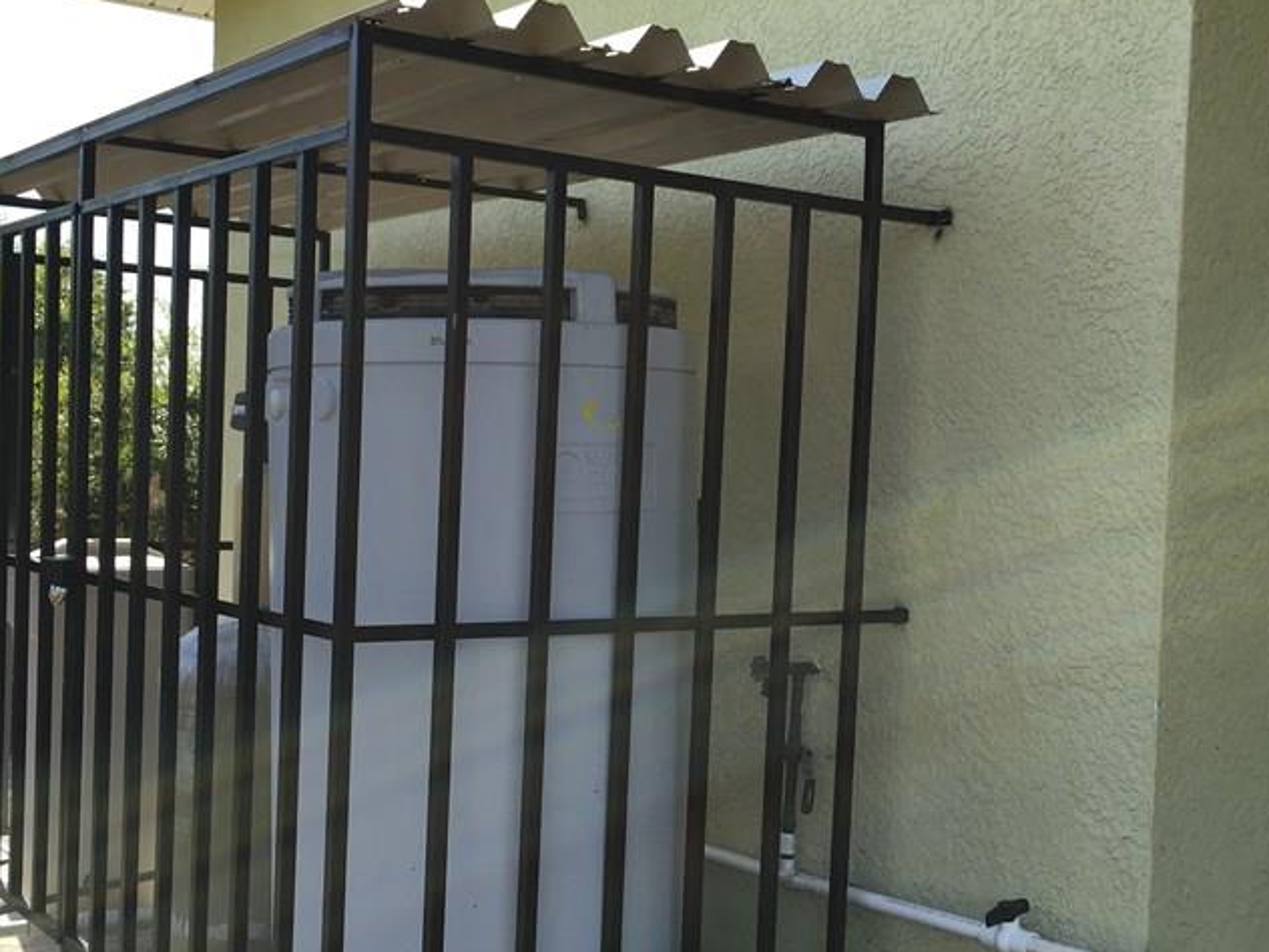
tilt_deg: -2.3
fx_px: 1723
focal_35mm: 47
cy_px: 570
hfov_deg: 40.4
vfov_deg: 30.8
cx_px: 673
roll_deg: -1.9
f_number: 2.2
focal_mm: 4.15
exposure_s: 1/810
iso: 25
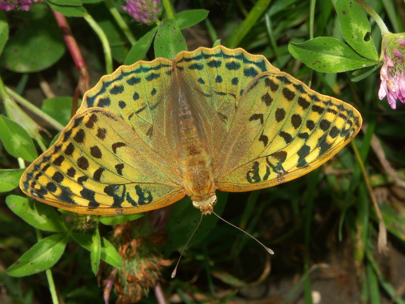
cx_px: 202
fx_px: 2340
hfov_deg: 9.9
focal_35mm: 200
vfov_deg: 7.4
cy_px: 152
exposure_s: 1/200
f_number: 11
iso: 100
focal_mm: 50.69
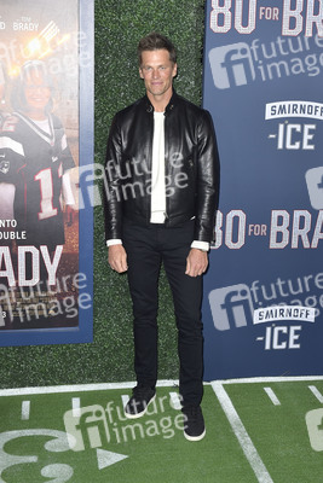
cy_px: 242
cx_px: 162
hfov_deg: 37.9
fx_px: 471
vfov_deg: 54.4
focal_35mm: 35
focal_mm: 35
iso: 500
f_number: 6.3
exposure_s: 1/250
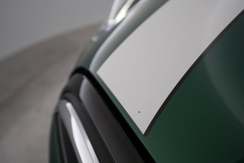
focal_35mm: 28
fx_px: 190
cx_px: 122
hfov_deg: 65.5
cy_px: 82
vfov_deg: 46.4
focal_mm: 28
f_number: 4.5
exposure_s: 1/100
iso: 1000
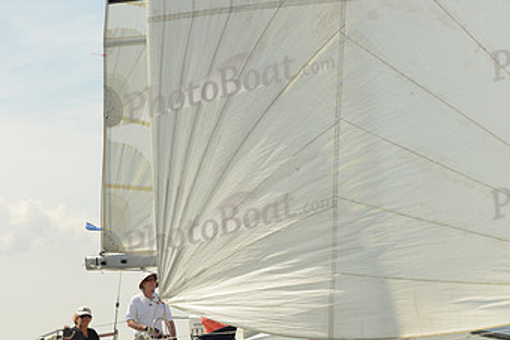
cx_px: 414
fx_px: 1814
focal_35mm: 128
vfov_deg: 10.7
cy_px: 279
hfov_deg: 15.9
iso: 320
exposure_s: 1/1600
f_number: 7.1
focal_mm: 75
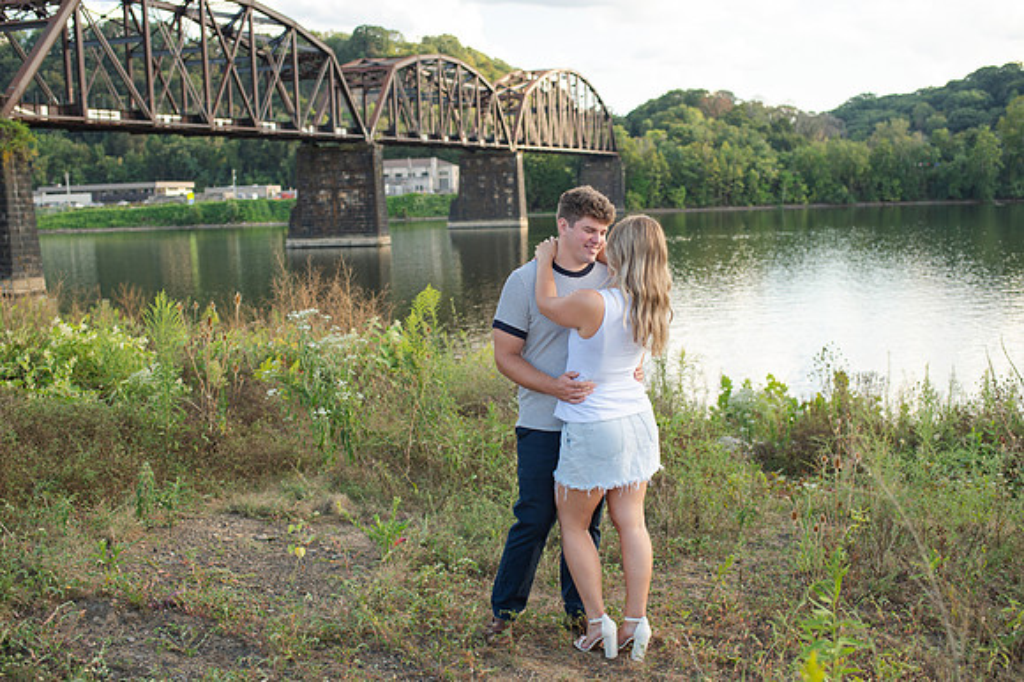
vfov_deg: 33.3
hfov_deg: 48.4
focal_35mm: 40
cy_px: 341
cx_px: 512
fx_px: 1139
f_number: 3.2
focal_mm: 35
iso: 110
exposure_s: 1/500
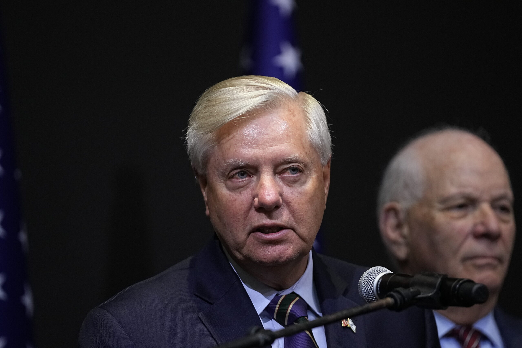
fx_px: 4147
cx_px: 261
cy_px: 174
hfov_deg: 7.2
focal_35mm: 286
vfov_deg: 4.8
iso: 2500
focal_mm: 191
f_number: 2.8
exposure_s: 1/800
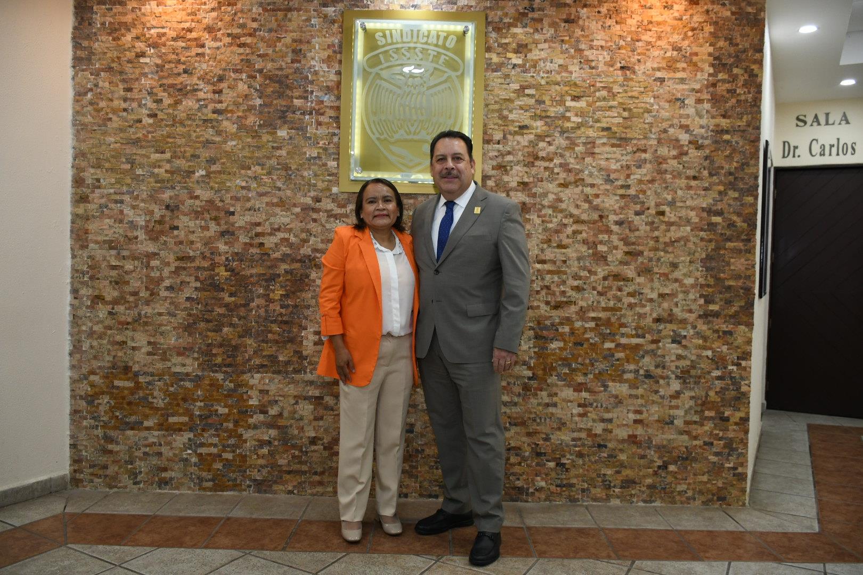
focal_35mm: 27
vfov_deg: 47.9
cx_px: 432
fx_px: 647
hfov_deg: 67.4
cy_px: 288
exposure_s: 1/100
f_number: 3.5
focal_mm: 18
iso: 800
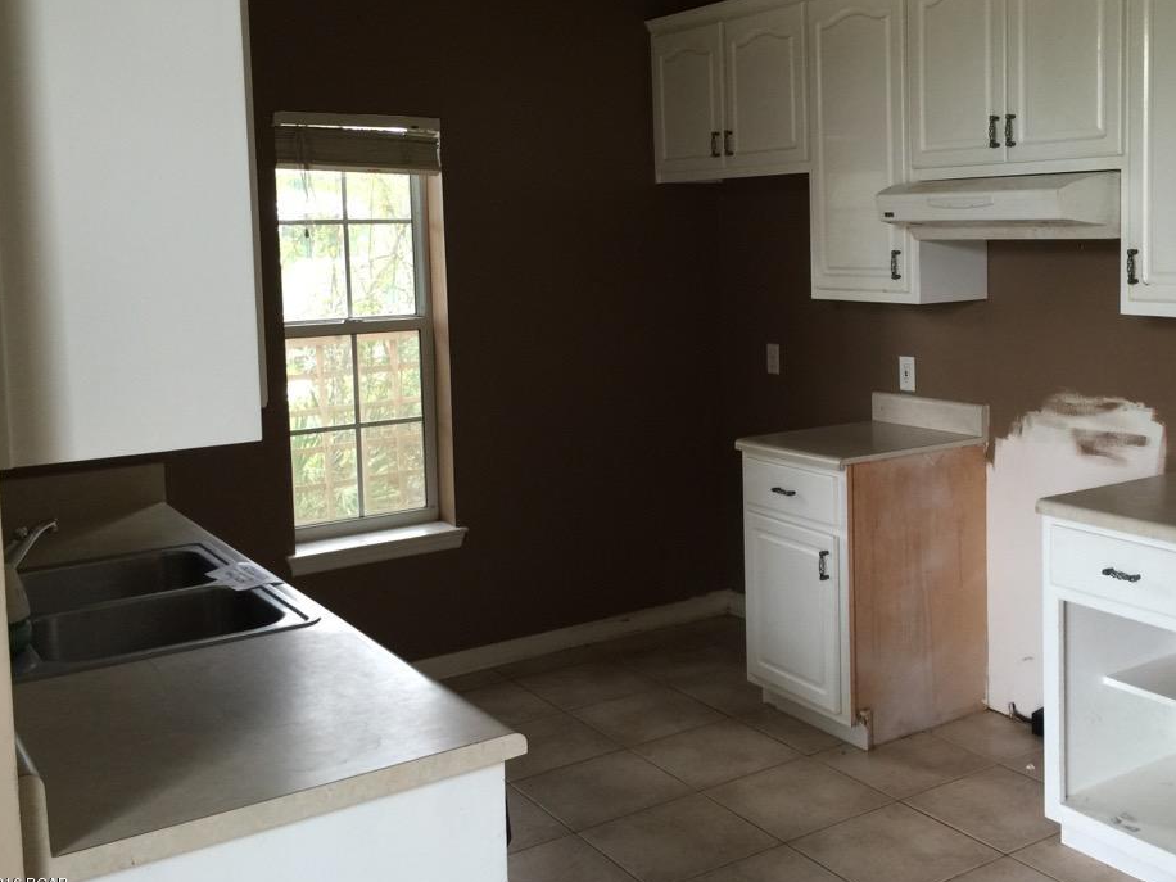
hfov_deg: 48.5
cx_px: 737
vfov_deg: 37.6
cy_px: 347
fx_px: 1291
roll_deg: +0.3
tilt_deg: -3.8
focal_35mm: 38
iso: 40
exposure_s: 1/15
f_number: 2.2
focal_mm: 4.15
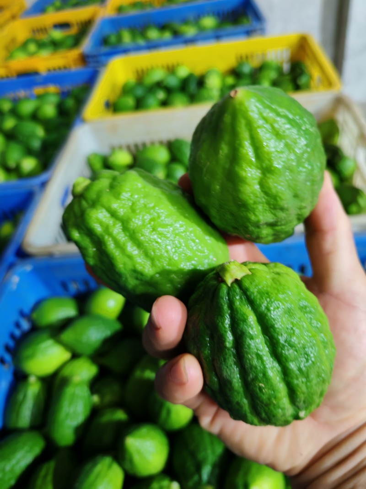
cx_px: 183
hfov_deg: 51.3
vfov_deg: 65.3
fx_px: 381
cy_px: 244
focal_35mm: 27
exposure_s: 1/25
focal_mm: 5.52
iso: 1000
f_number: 1.95
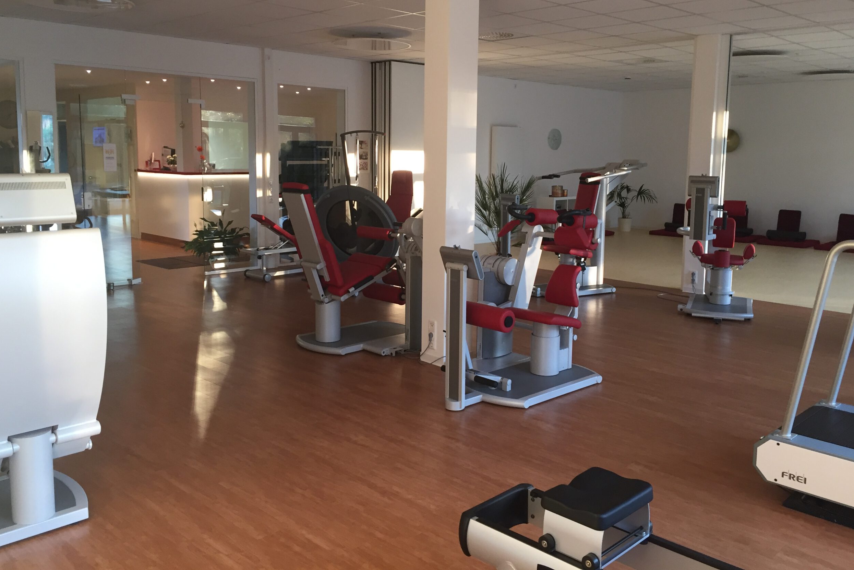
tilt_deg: -7.9
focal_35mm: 31
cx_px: 432
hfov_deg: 60.3
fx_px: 735
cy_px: 241
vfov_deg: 42.2
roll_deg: -1.7
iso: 50
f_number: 2.2
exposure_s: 1/33
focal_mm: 4.15
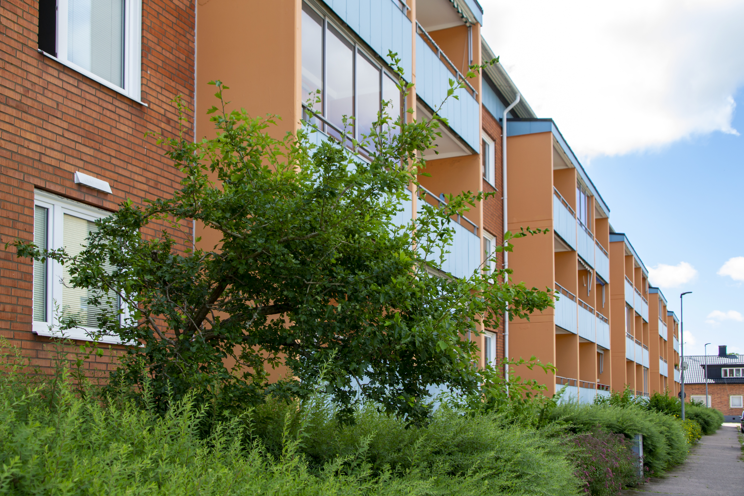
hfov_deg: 53.1
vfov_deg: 36.9
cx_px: 372
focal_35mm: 36
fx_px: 744
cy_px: 248
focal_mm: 24
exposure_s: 1/160
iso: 100
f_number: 6.3
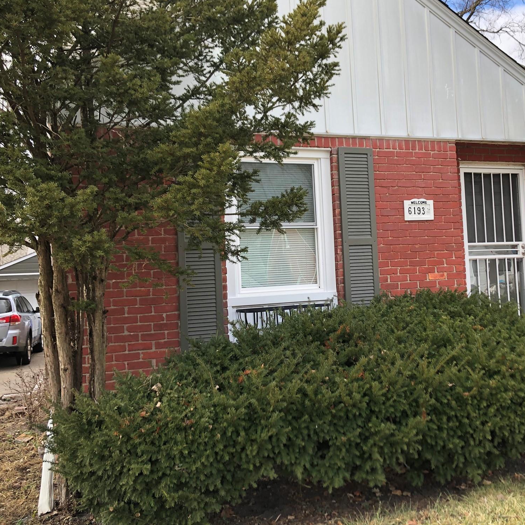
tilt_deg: +2.3
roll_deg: +4.0
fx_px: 583
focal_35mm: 34
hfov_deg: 47.8
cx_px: 342
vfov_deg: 48.4
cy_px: 258
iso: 20
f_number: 1.8
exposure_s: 1/291
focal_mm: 4
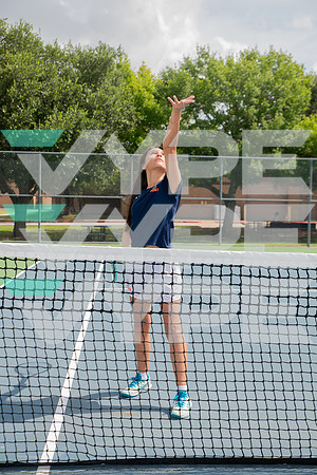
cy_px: 238
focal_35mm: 48
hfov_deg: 28.1
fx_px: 634
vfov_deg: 41.1
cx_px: 158
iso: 100
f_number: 5.6
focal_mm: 48
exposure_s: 1/400
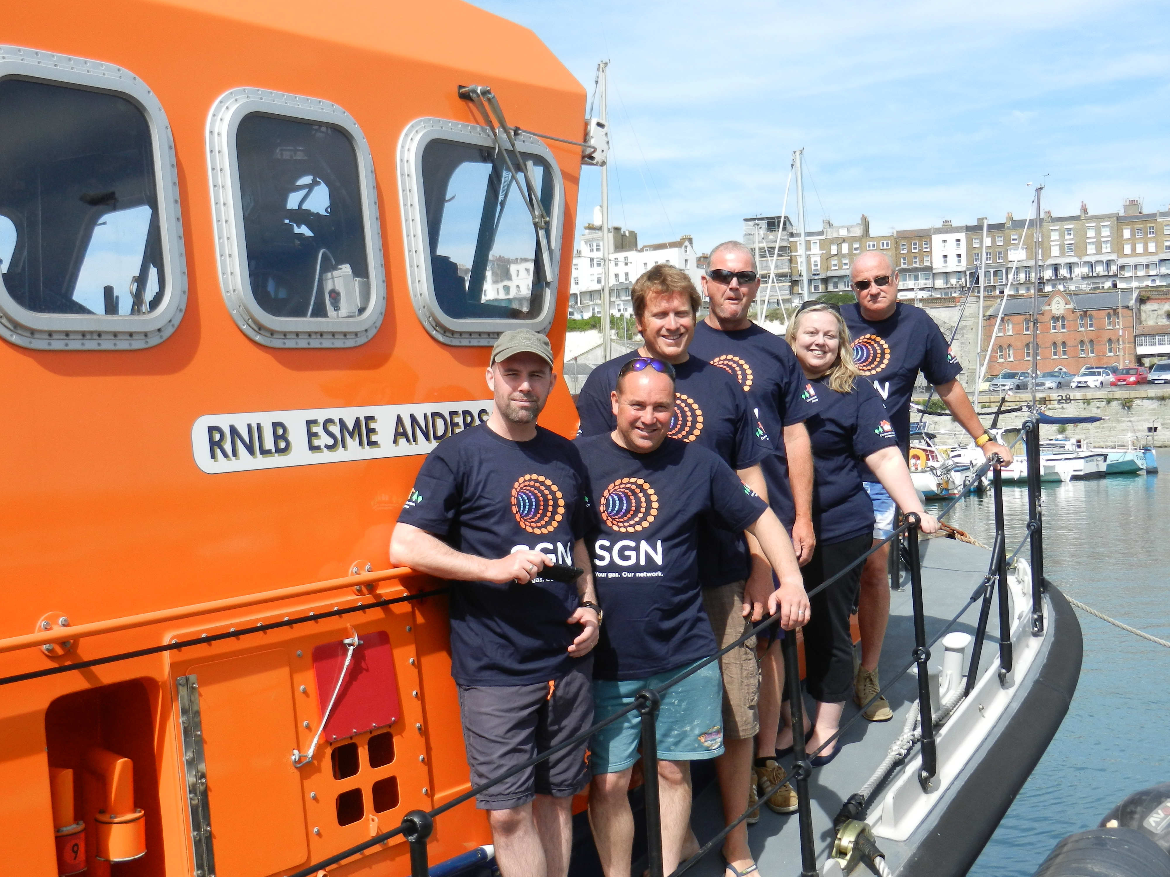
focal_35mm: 45
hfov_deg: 42.1
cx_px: 585
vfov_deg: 32.2
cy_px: 438
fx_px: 1521
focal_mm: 8.2
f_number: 4.2
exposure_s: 1/1000
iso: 160
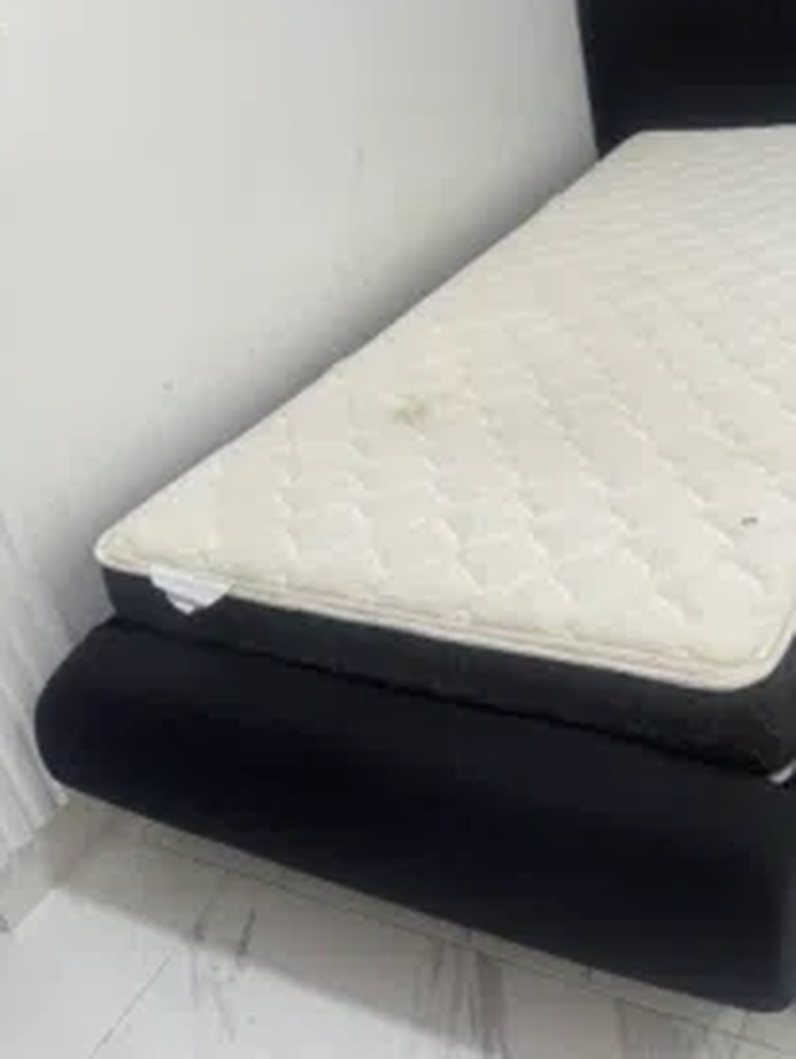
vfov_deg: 51.2
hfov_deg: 39.9
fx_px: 1071
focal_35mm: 35
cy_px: 317
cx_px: 572
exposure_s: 1/100
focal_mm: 6.76
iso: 125
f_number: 1.78
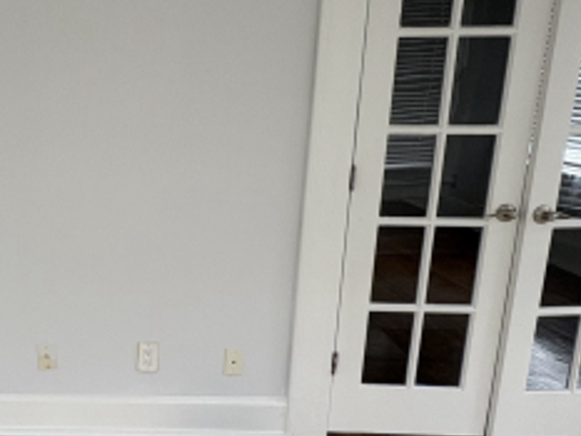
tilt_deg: -12.4
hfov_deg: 42.4
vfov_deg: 36.0
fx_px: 672
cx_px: 44
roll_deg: -0.2
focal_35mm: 40
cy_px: 219
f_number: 2.2
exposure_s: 1/99
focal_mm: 2.22
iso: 160
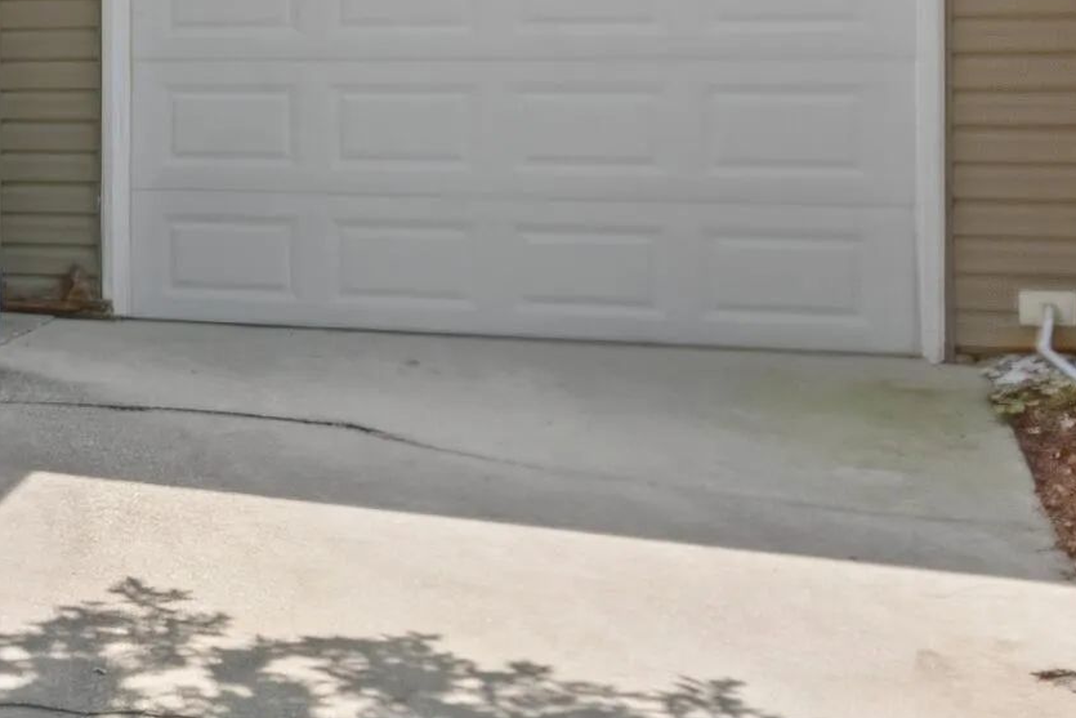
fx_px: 2361
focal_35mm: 79
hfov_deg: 19.8
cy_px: 81
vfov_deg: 17.1
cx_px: -791
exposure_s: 1/50
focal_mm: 15
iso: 100
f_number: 5
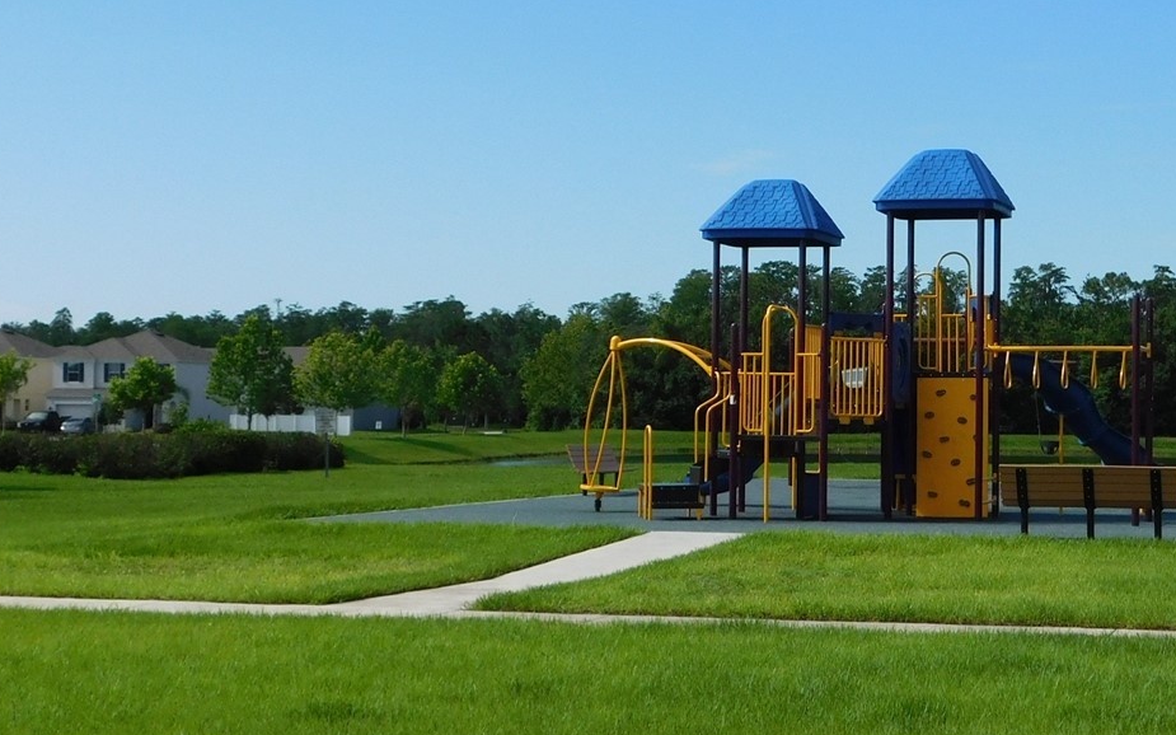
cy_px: 352
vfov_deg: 19.7
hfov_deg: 30.8
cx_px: 815
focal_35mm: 66
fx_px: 2115
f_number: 7
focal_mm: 6.3
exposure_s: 1/400
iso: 125
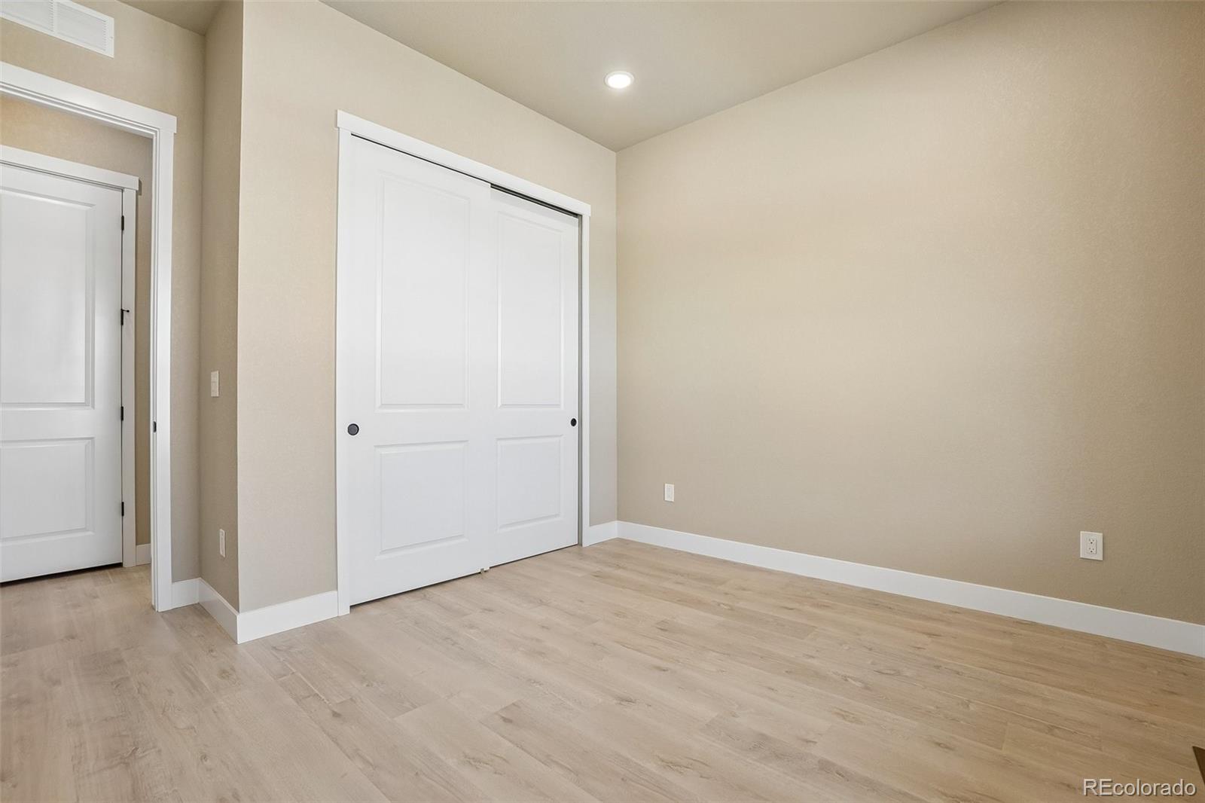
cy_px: 402
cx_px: 602
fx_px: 502
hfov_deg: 100.4
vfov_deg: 77.3
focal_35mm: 15
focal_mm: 10
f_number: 8
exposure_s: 1/30
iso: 250
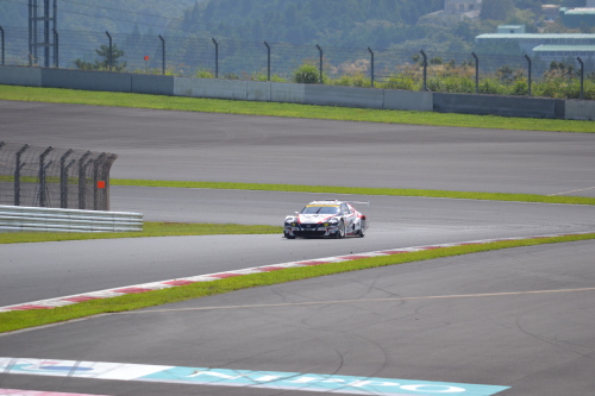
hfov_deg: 4.6
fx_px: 7435
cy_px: 198
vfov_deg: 3.1
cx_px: 298
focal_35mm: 450
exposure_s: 1/1600
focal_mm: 300
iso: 400
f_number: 6.3
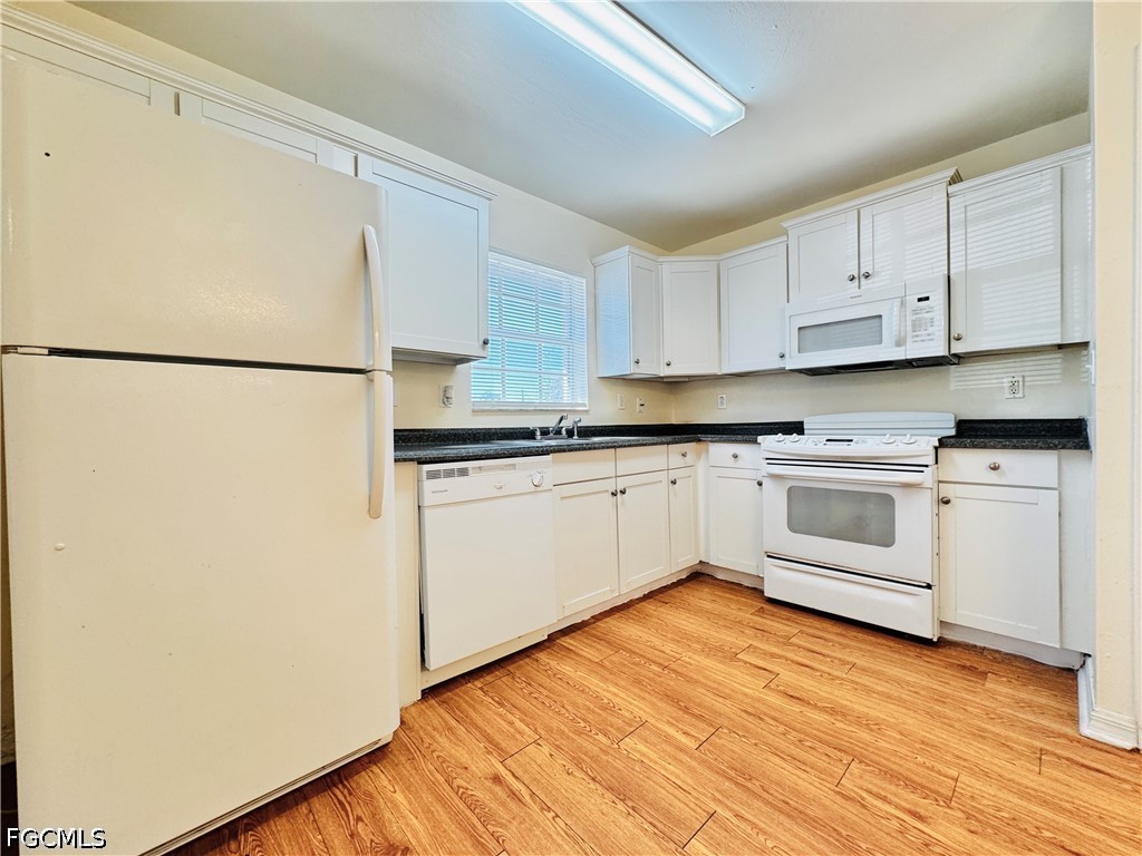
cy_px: 428
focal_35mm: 14
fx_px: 462
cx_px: 571
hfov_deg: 102.1
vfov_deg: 85.7
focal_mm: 2.22
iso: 200
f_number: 2.2
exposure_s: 1/120
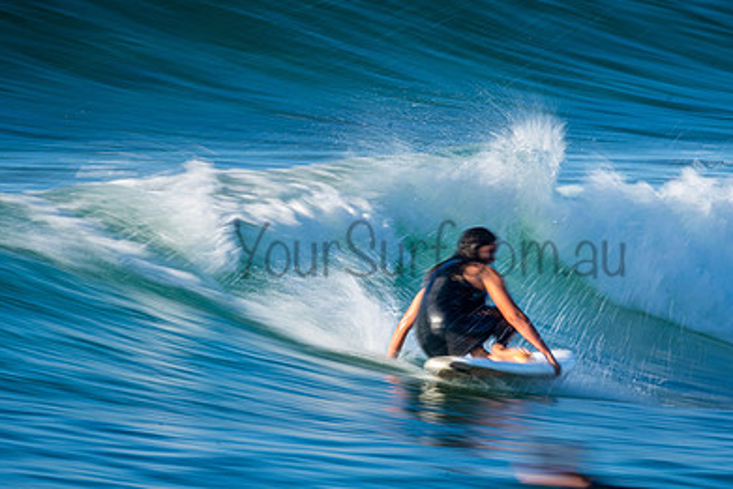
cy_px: 233
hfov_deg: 1.9
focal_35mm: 1113
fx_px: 22669
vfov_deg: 1.2
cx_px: 427
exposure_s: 1/20
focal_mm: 500
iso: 100
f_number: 25
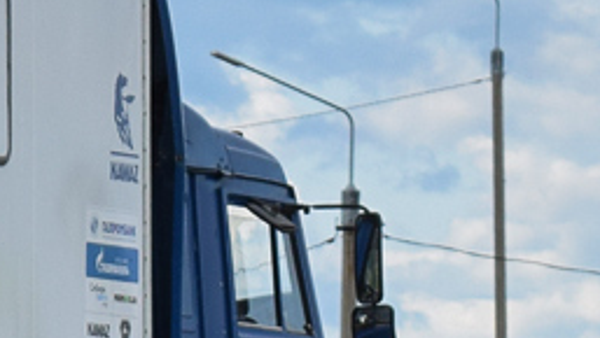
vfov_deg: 3.0
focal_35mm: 403
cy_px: 186
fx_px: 6423
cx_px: -481
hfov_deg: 5.3
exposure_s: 1/1000
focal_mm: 55
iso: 400
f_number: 6.3
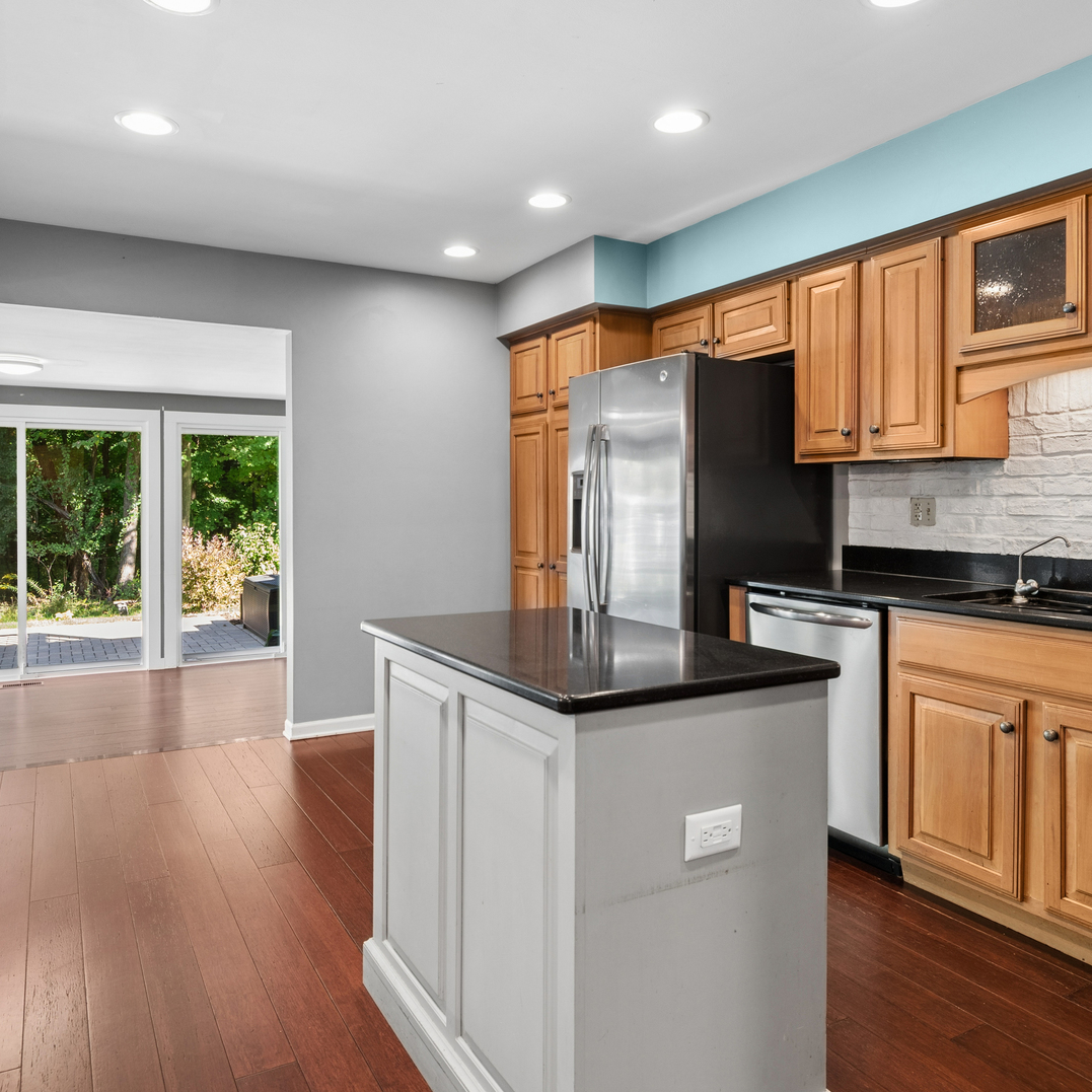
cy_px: 545
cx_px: 532
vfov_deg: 67.3
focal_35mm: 23
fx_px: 821
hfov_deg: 67.2
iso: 250
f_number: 8
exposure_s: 1/8
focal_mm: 12
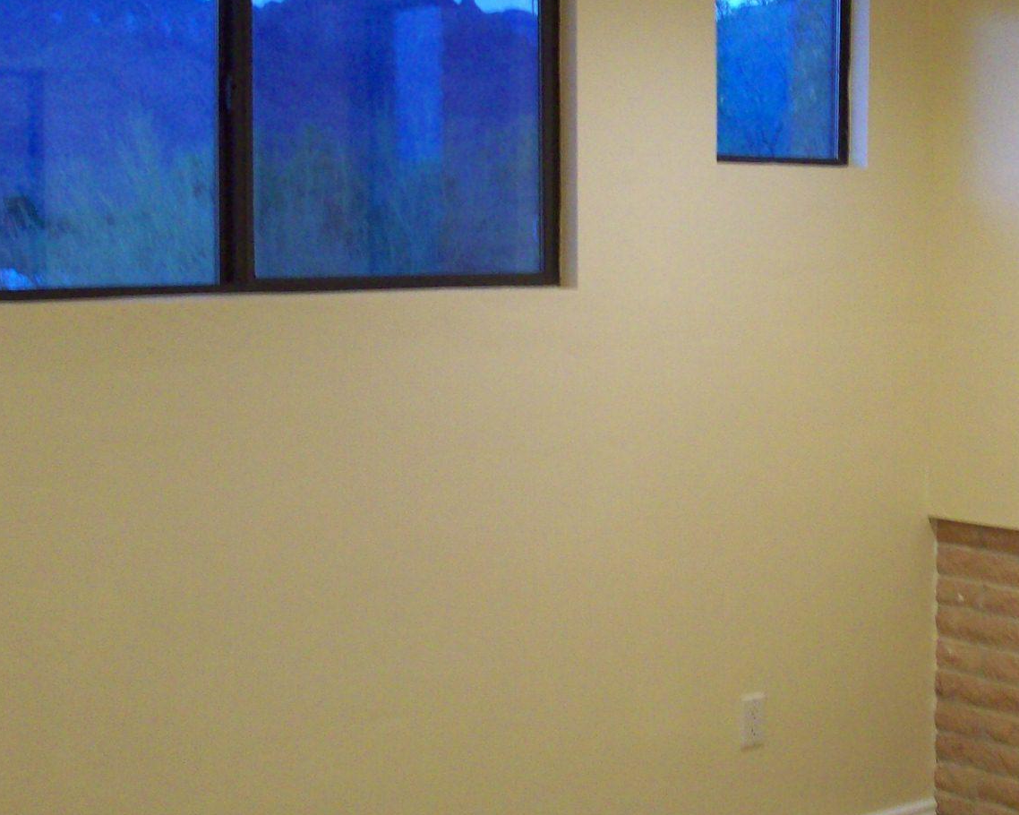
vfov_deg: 23.5
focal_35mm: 65
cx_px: 697
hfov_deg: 28.9
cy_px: 330
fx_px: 1960
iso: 160
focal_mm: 6.2
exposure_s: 1/13.2
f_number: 2.8
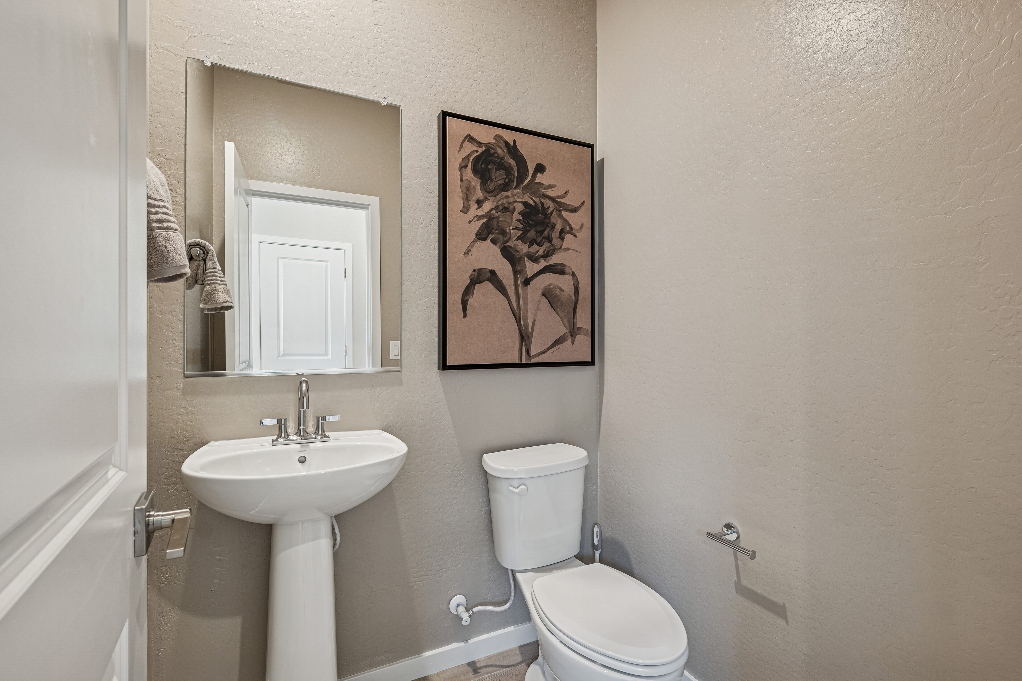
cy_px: 340
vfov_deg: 73.7
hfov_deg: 96.7
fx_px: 454
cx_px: 511
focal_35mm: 16
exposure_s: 1/4
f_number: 8
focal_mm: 16
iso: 400
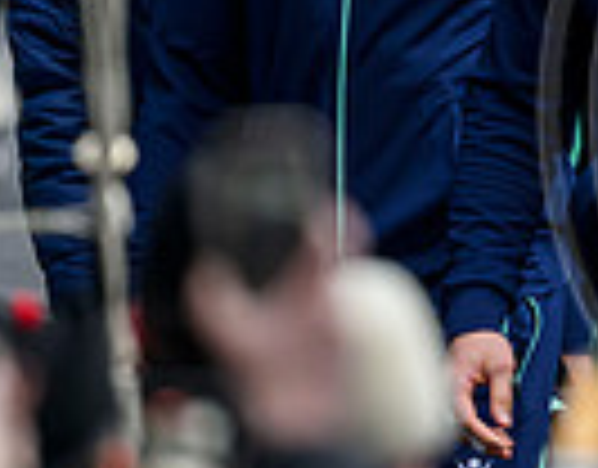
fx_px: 34368
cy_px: 90
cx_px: 752
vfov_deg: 0.8
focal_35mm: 1959
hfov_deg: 1.0
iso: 3200
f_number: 2.8
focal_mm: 400
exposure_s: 1/1000
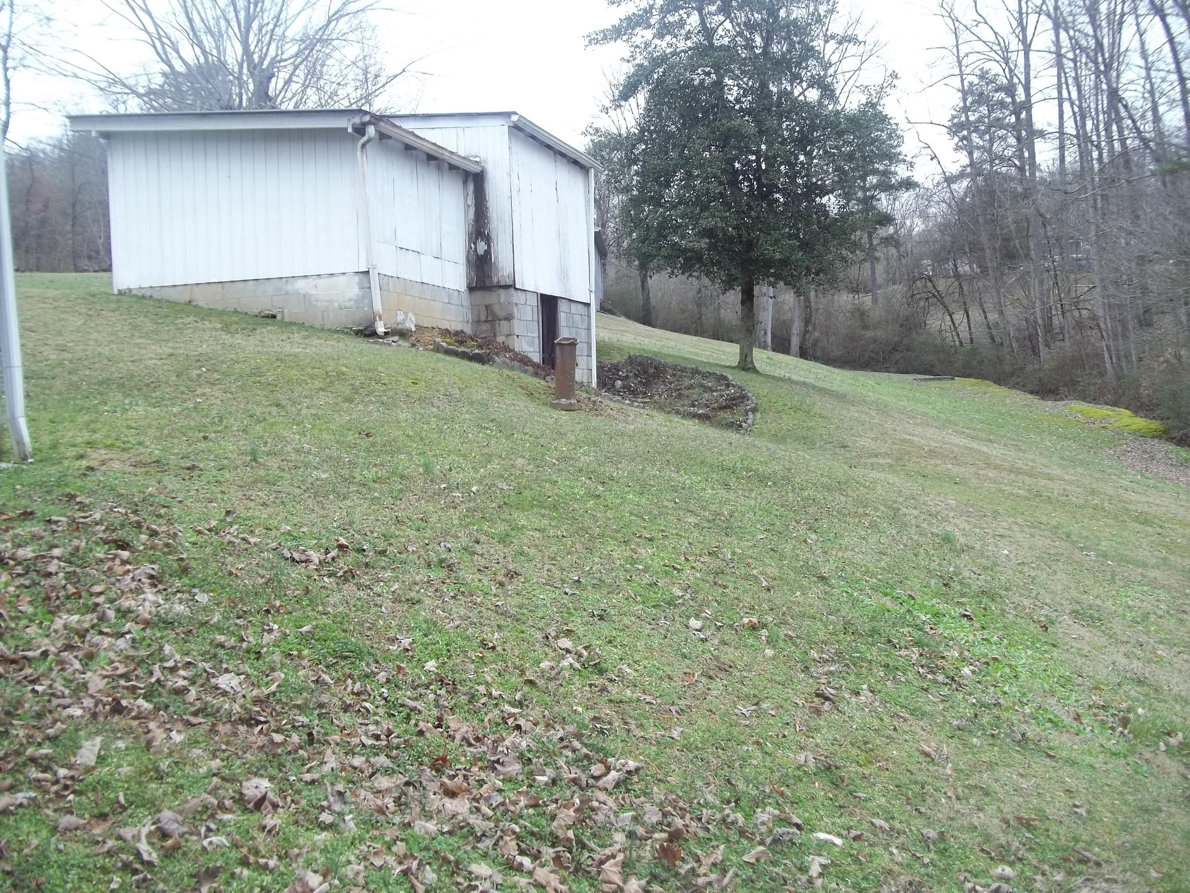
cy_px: 446
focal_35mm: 32
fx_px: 1100
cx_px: 595
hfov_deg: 56.8
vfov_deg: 44.2
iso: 64
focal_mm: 5.7
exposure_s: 1/80
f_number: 2.9
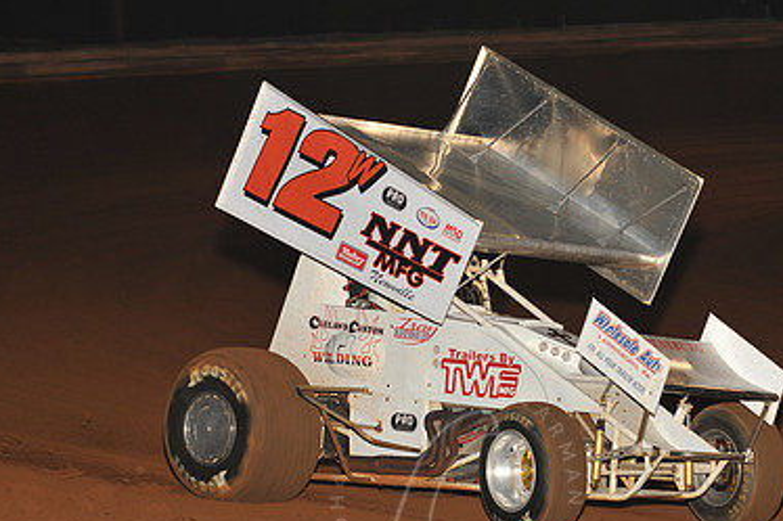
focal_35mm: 163
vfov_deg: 8.4
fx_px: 3544
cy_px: 301
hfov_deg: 12.6
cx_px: 454
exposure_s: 1/320
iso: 800
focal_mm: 105
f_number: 6.3
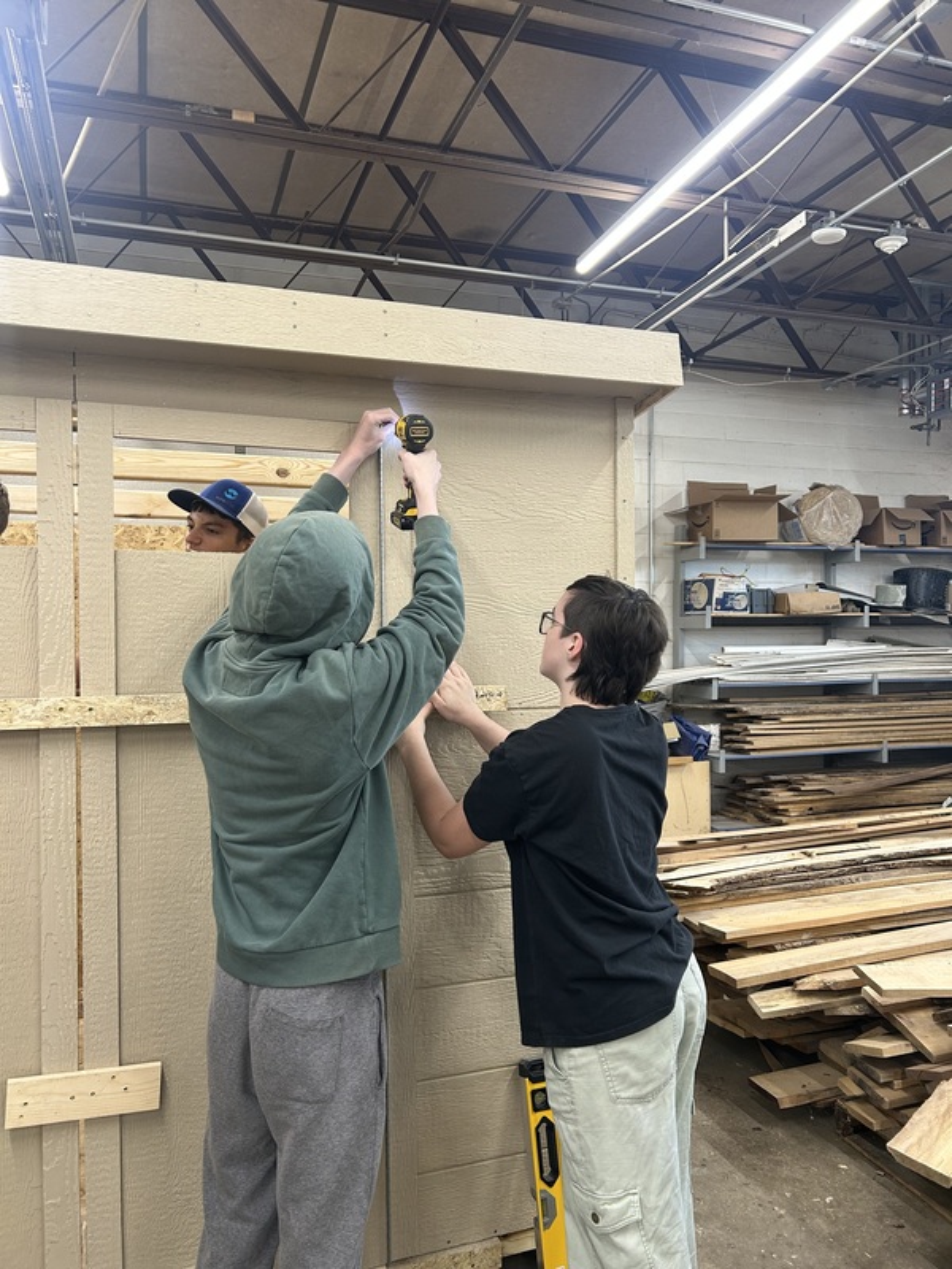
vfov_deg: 67.3
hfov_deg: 53.1
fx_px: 953
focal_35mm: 26
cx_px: 476
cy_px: 634
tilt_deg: -0.4
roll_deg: +0.9
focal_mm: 5.7
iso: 80
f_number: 1.5
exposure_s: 1/60
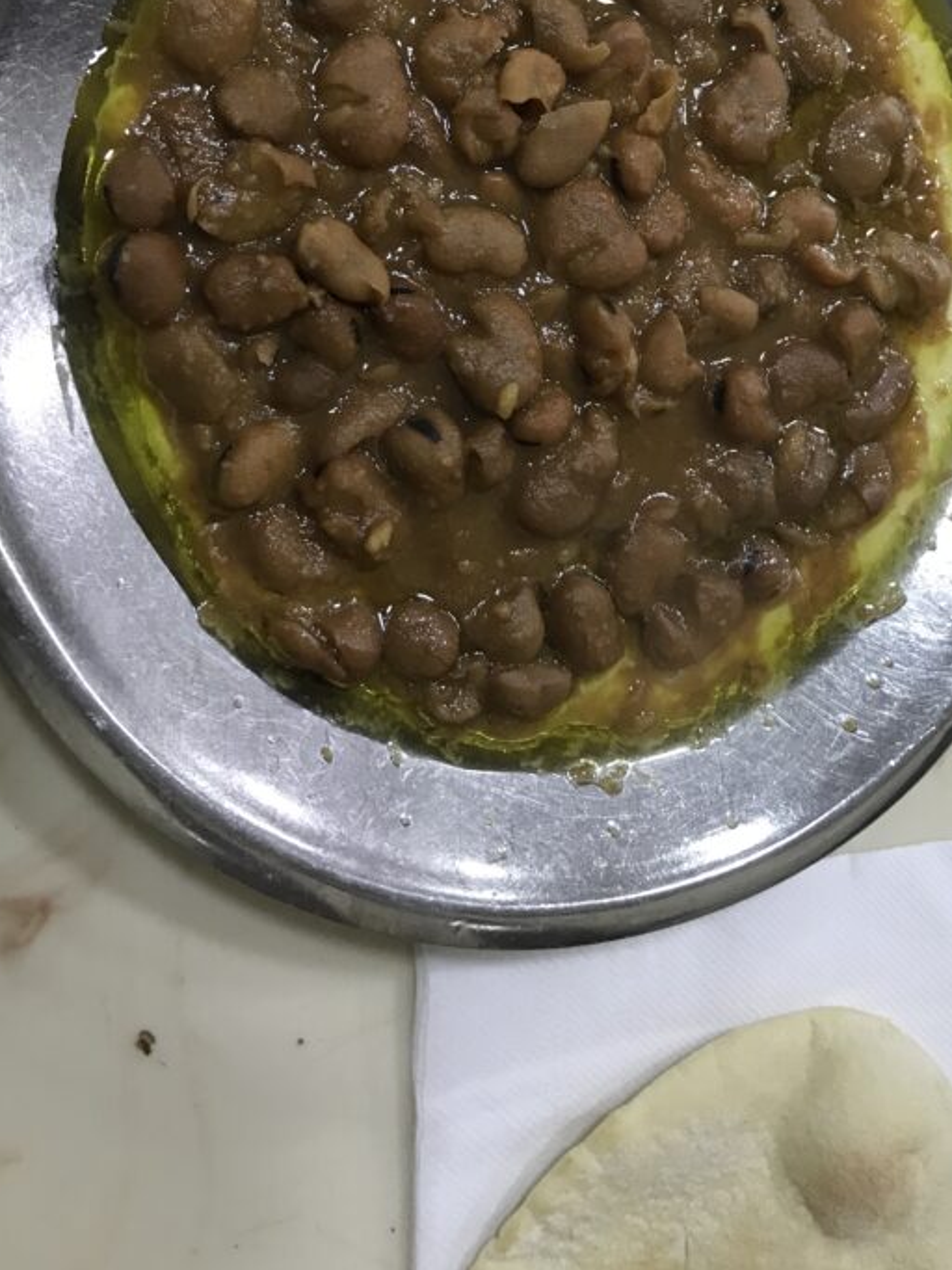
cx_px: 536
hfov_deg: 34.3
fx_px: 1541
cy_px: 322
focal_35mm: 42
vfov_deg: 43.4
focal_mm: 3.99
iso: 32
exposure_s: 1/25
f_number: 1.8
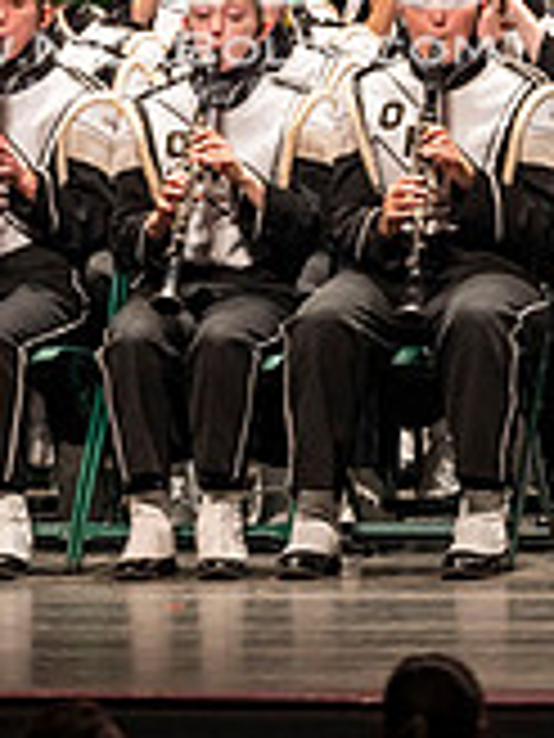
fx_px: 13764
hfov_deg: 2.3
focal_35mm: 645
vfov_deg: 3.1
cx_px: 185
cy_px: -112
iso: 1250
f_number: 3.5
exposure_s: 1/500
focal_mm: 190
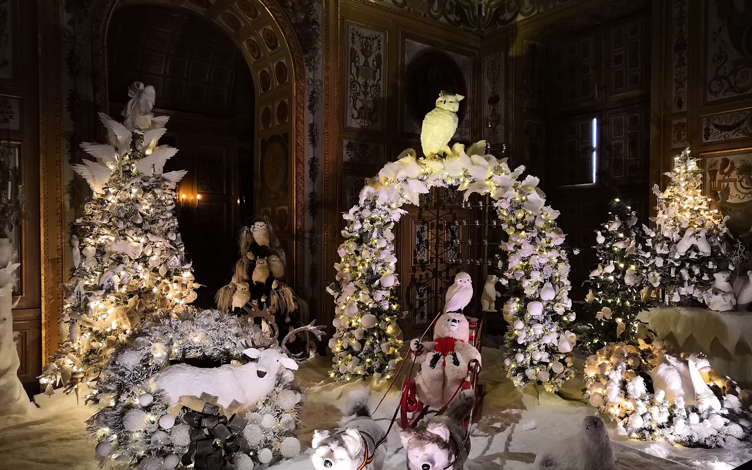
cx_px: 380
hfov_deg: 64.6
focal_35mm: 29
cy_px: 251
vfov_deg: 43.1
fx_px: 594
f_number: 1.8
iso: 640
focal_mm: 3.95
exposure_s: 1/33.3
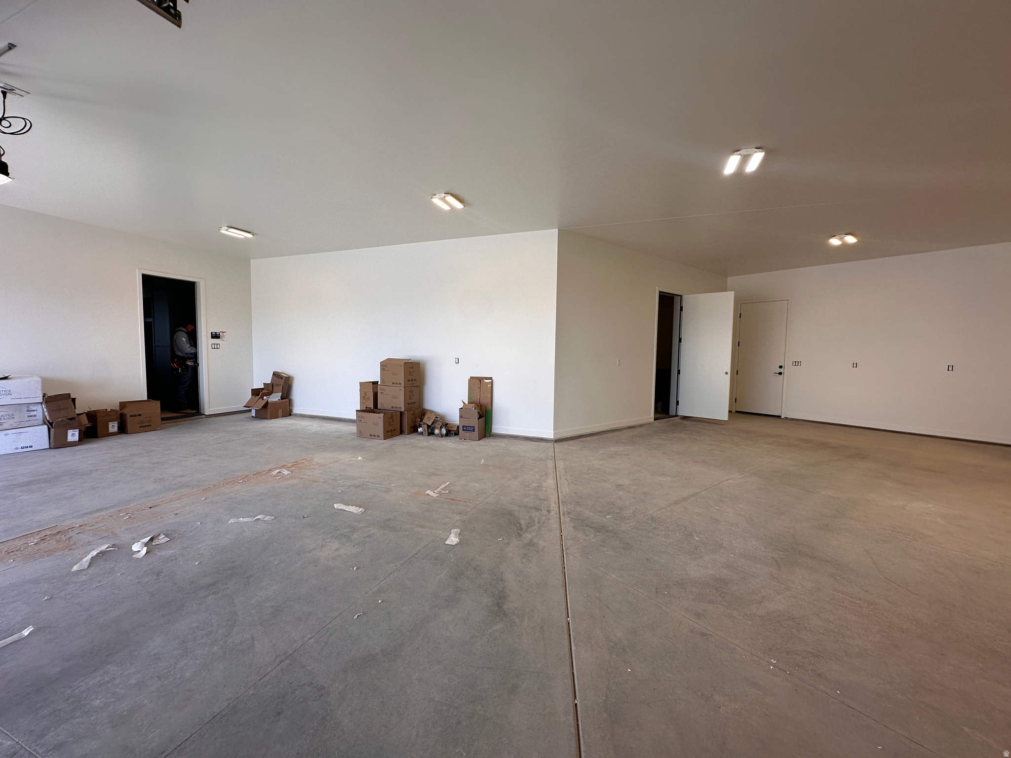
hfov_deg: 102.1
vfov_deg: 85.7
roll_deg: -1.3
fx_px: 409
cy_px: 379
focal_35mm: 14
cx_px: 506
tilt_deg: -1.5
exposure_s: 1/227
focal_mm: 2.22
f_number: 2.2
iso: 40
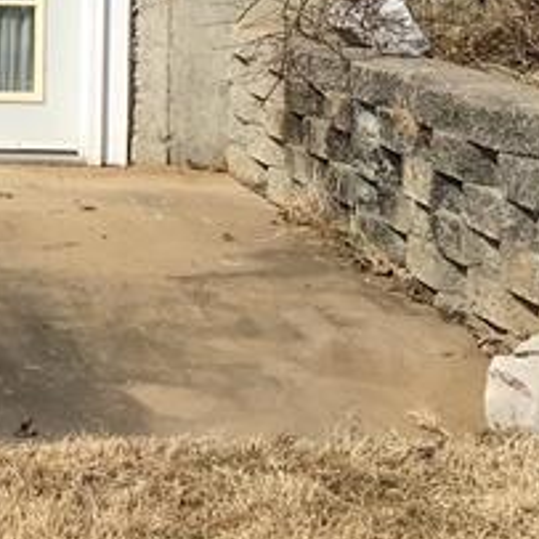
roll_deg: -0.6
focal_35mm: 129
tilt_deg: +1.1
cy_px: -204
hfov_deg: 12.7
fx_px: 2273
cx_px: -319
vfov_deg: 13.0
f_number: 2.2
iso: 25
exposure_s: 1/2564
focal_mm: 4.15
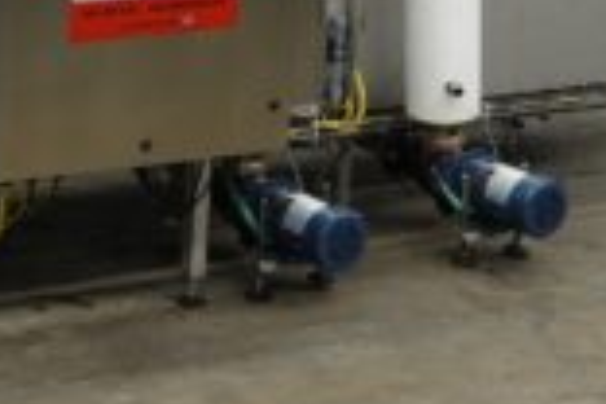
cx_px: 4
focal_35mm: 151
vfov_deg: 8.9
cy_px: -150
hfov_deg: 13.4
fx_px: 2542
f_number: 4
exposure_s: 1/50
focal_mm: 17.53
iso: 250
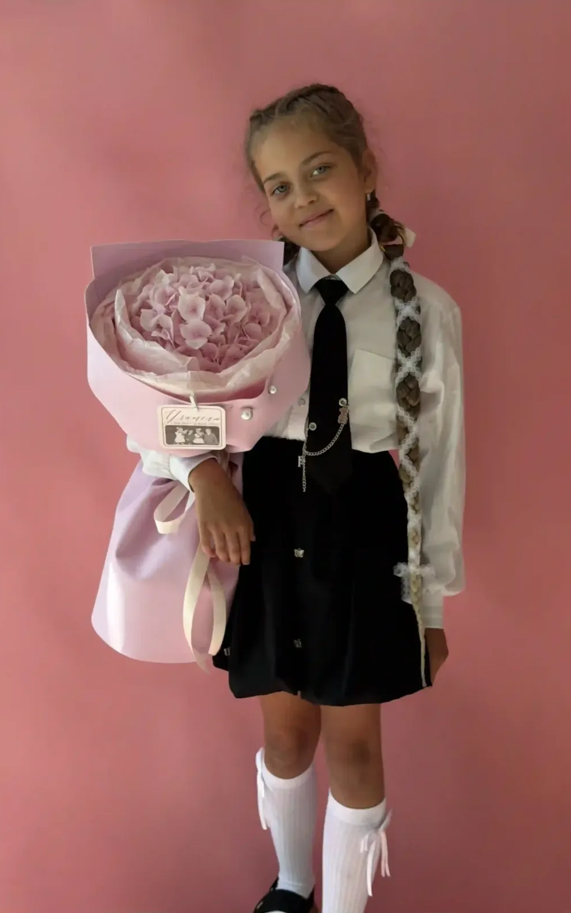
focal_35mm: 51
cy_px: 456
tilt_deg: -10.3
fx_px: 1269
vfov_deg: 39.6
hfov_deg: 25.3
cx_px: 309
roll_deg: +0.1
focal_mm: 6.76
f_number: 1.78
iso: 64
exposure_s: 1/437
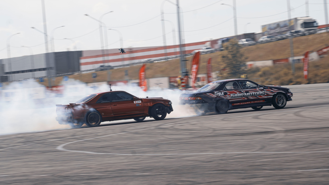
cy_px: 92
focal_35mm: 189
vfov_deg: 6.4
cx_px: 164
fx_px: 1645
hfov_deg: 11.4
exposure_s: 1/125
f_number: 10
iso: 100
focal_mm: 120
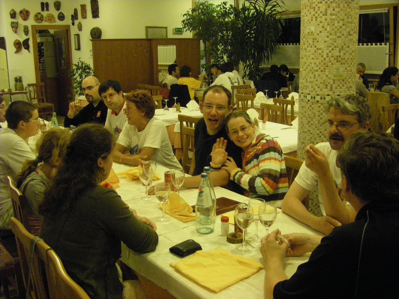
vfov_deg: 37.7
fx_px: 438
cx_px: 200
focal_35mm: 38
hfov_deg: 49.0
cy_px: 150
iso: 800
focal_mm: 6.3
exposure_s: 1/25
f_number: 3.5
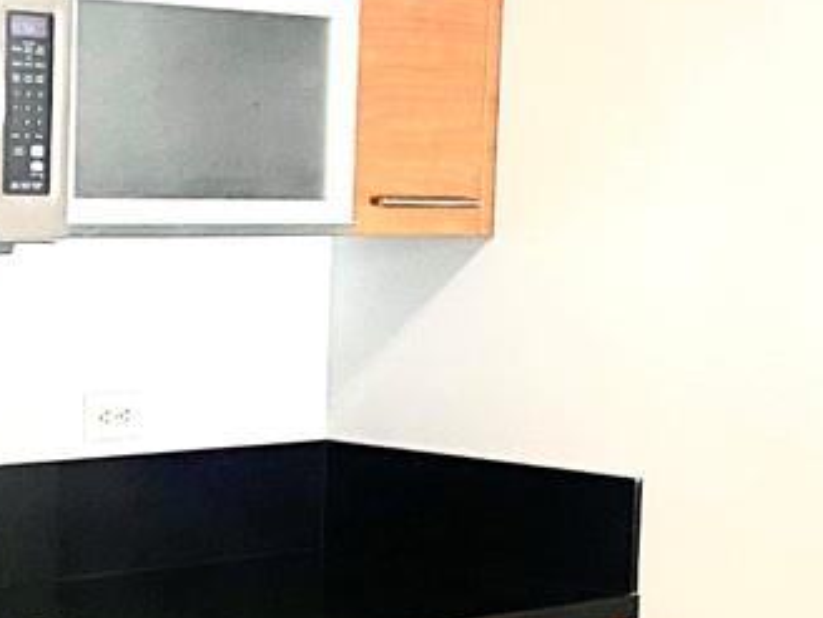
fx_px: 3019
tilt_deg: -7.2
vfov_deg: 11.6
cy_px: 507
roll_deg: -2.1
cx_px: 444
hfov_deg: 15.5
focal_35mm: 127
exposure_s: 1/60
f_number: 1.8
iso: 160
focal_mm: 4.25
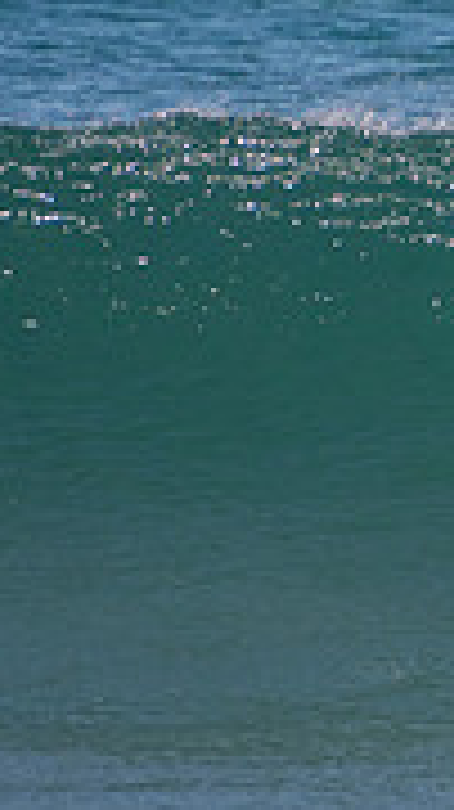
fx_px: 43419
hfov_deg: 0.6
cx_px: 1011
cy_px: 331
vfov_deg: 1.1
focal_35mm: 2025
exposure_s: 1/1250
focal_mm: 400
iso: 250
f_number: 5.6
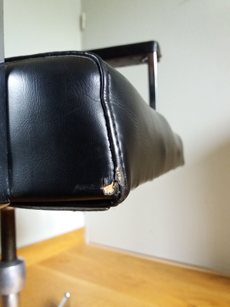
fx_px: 248
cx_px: 115
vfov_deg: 63.4
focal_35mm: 28
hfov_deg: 49.7
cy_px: 154
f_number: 1.9
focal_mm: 3.7
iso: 400
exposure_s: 1/17
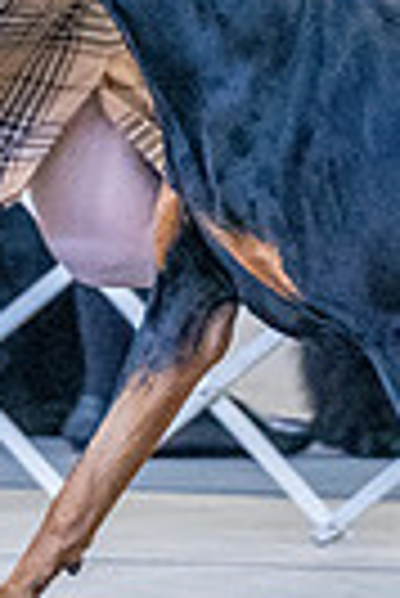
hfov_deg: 1.7
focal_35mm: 806
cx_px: 447
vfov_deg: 2.6
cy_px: -207
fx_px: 13397
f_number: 4
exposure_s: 1/400
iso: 6400
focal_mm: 159
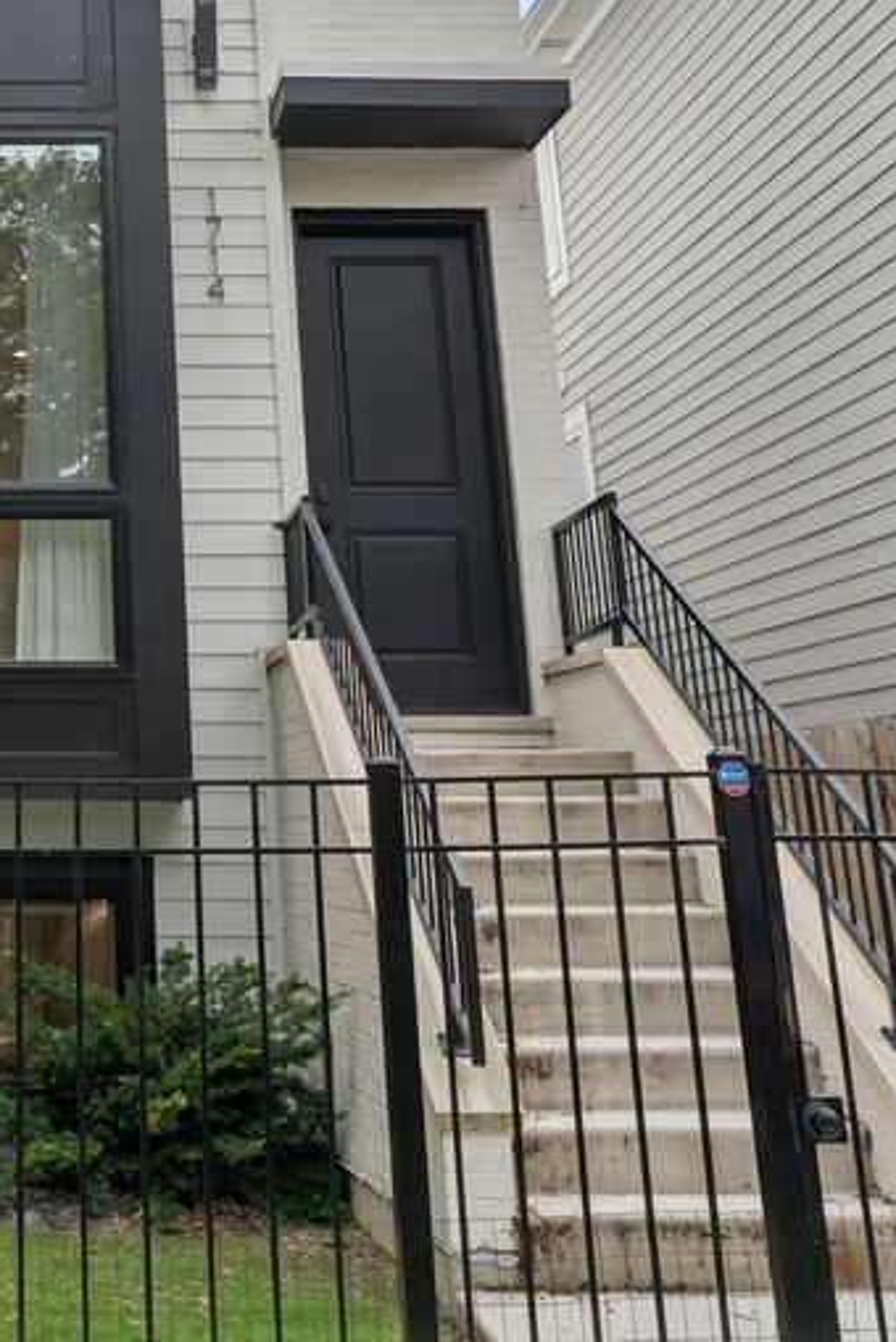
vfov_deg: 35.1
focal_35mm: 53
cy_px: 108
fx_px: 1976
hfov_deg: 24.2
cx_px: -29
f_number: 8
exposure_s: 1/125
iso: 200
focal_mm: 25
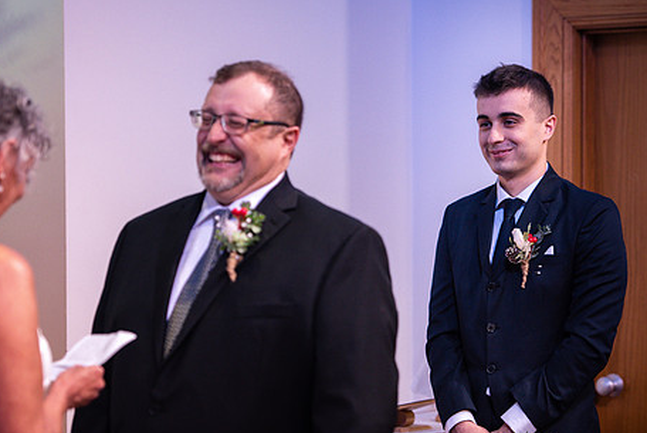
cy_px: 242
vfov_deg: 9.5
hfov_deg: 14.2
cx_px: 325
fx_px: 2590
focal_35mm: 144
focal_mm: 110
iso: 800
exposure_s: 1/200
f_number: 2.8
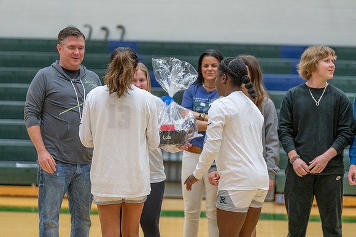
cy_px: 118
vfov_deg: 10.2
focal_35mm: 135
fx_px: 1335
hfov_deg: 15.2
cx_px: 178
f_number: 2.8
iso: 2000
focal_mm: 135
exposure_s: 1/400
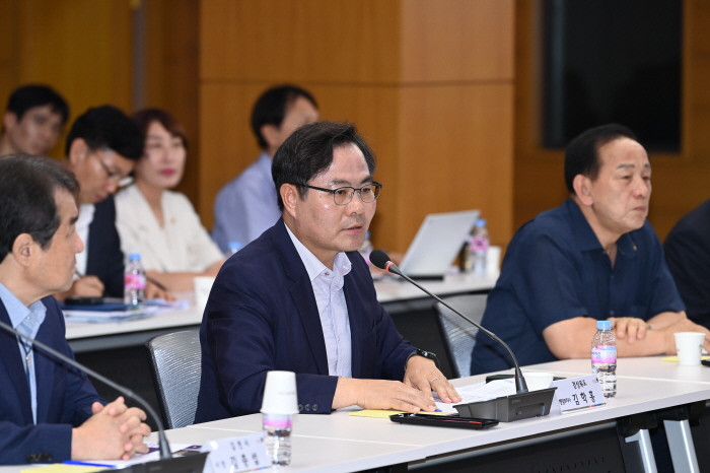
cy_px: 236
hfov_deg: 10.3
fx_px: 3942
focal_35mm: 200
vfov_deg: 6.9
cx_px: 355
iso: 1000
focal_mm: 200
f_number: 4
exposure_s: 1/125
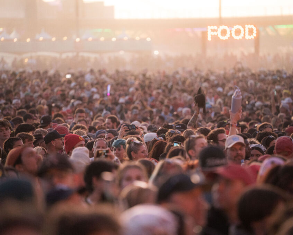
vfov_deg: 7.6
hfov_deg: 9.5
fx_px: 1769
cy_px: 117
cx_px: 150
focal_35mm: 204
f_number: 2.8
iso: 6400
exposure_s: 1/400
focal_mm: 180
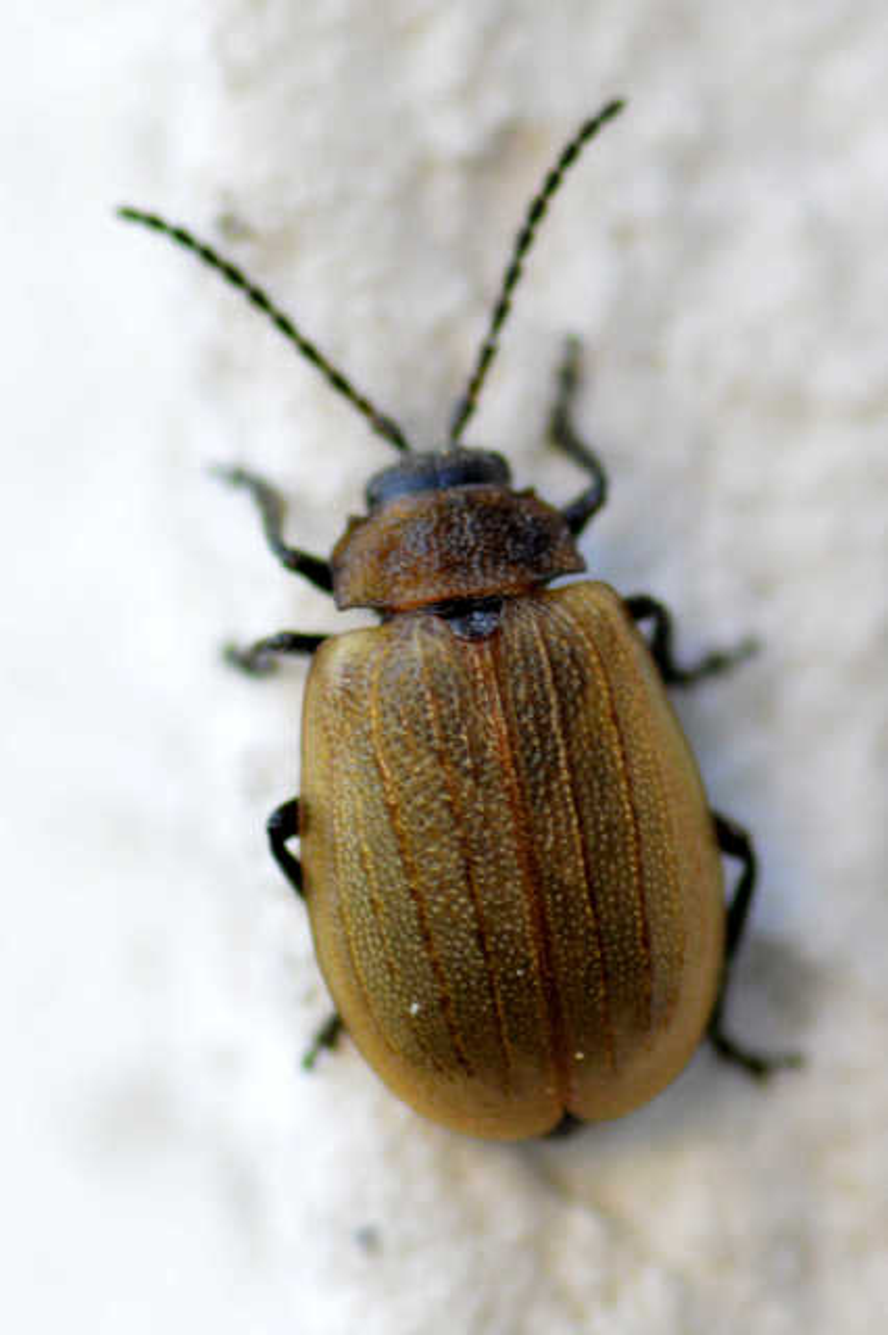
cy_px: 668
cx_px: 444
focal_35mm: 150
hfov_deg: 9.1
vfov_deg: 13.7
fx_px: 5556
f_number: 8
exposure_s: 1/125
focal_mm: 100
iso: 400
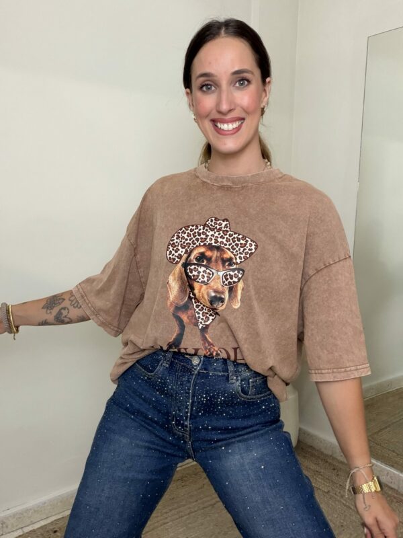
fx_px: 466
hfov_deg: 46.8
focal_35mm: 30
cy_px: 269
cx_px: 202
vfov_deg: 60.0
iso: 160
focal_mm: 2.71
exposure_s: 1/60
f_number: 1.9
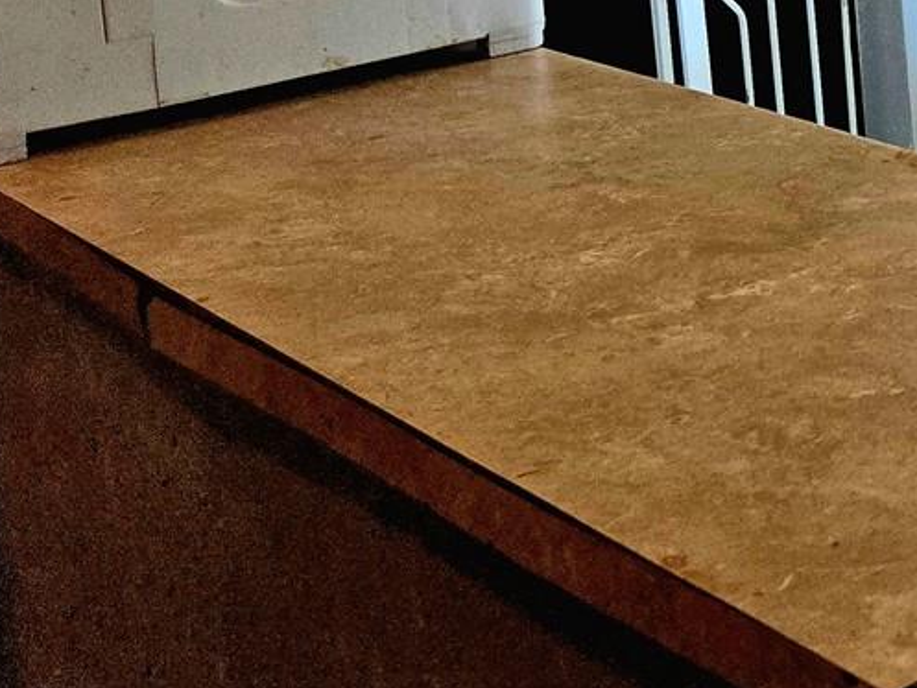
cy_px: -207
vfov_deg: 18.5
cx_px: 1330
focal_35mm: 74
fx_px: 1961
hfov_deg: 22.3
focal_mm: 5.4
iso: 160
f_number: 1.8
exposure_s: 1/120
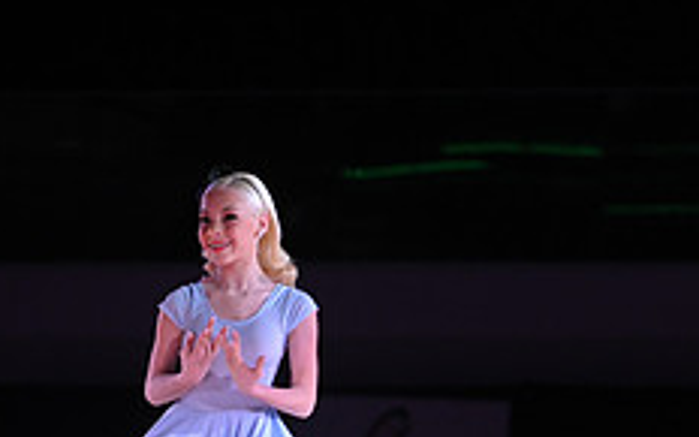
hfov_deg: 4.1
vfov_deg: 2.6
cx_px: 325
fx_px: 9716
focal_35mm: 510
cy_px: 550
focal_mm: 200
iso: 1600
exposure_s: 1/200
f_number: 4
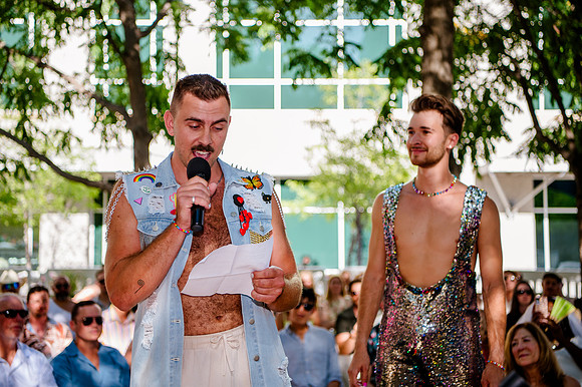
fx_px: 939
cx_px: 271
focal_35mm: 58
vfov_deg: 23.3
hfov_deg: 34.4
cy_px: 180
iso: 200
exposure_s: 1/500
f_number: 3.2
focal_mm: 52
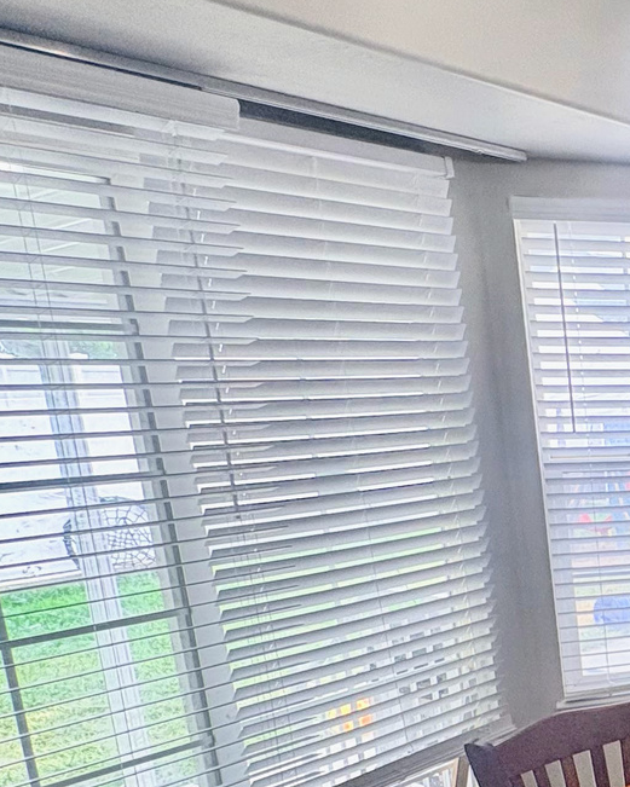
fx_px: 1002
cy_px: 594
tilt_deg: -12.5
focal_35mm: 43
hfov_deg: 25.7
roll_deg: +0.6
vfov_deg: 41.6
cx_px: 954
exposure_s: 1/120
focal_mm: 2.22
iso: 160
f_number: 2.2
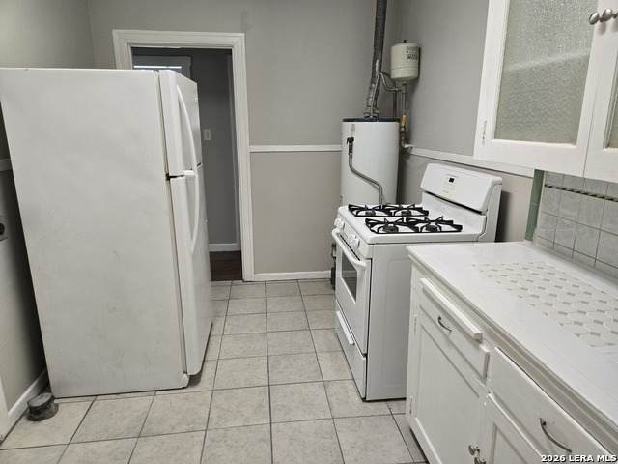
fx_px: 411
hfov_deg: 73.9
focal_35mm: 23
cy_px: 232
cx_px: 309
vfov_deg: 58.9
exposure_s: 1/120
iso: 320
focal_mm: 5.4
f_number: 1.8
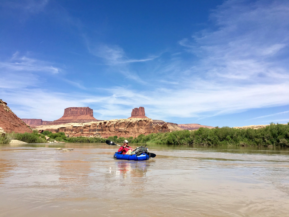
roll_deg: -0.2
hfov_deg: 61.7
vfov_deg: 48.2
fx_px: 242
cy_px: 108
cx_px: 144
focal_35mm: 29
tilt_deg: +10.4
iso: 25
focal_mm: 4.15
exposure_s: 1/2331
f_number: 2.2
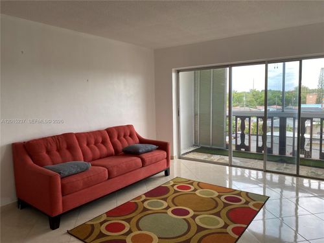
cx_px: 162
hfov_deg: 67.3
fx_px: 243
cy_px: 122
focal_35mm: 26
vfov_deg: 53.1
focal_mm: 4.25
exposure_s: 1/122
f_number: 1.8
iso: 50
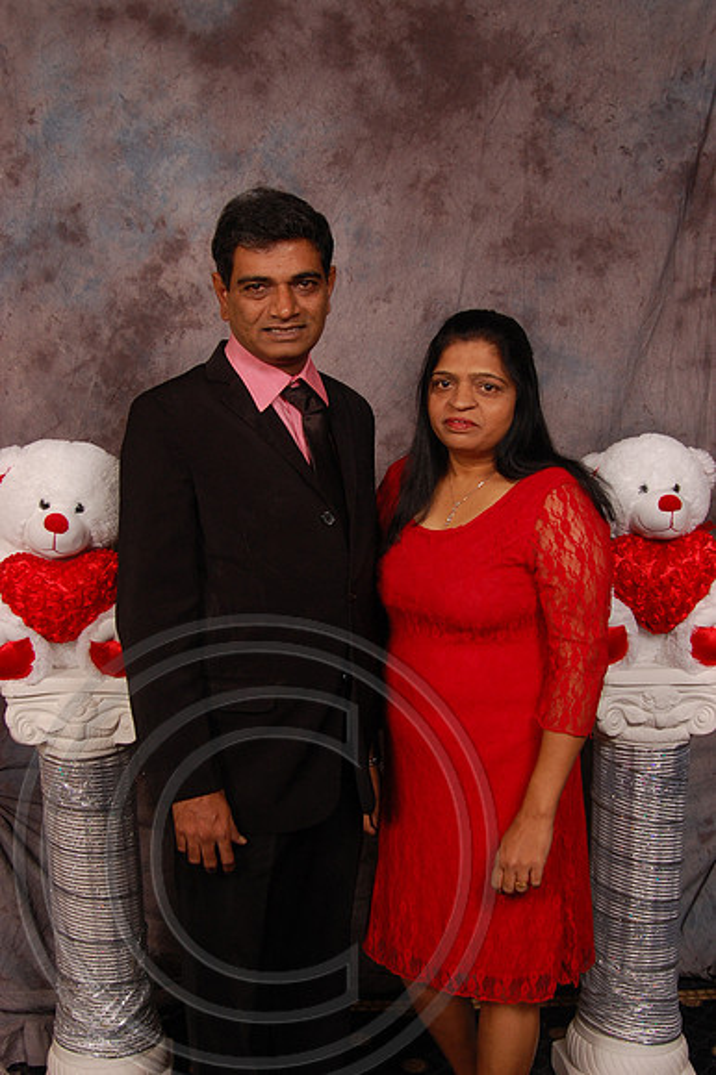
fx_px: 1075
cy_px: 538
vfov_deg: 53.2
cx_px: 358
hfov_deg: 36.8
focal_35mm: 36
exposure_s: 1/200
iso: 400
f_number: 5.6
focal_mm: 24
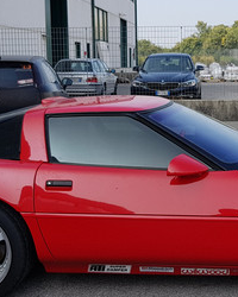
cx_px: 176
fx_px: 572
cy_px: 144
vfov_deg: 29.1
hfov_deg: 23.3
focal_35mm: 65
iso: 40
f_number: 1.7
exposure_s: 1/1108
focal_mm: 4.2
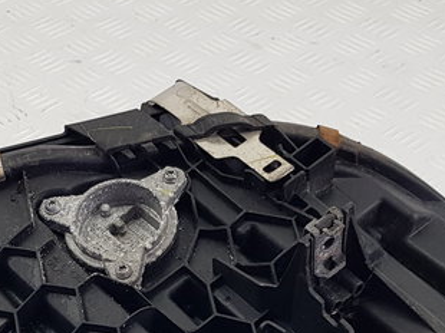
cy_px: 396
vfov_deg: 16.5
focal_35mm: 86
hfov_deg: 22.6
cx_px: 132
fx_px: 1105
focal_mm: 4.2
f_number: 1.7
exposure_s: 1/100
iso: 80
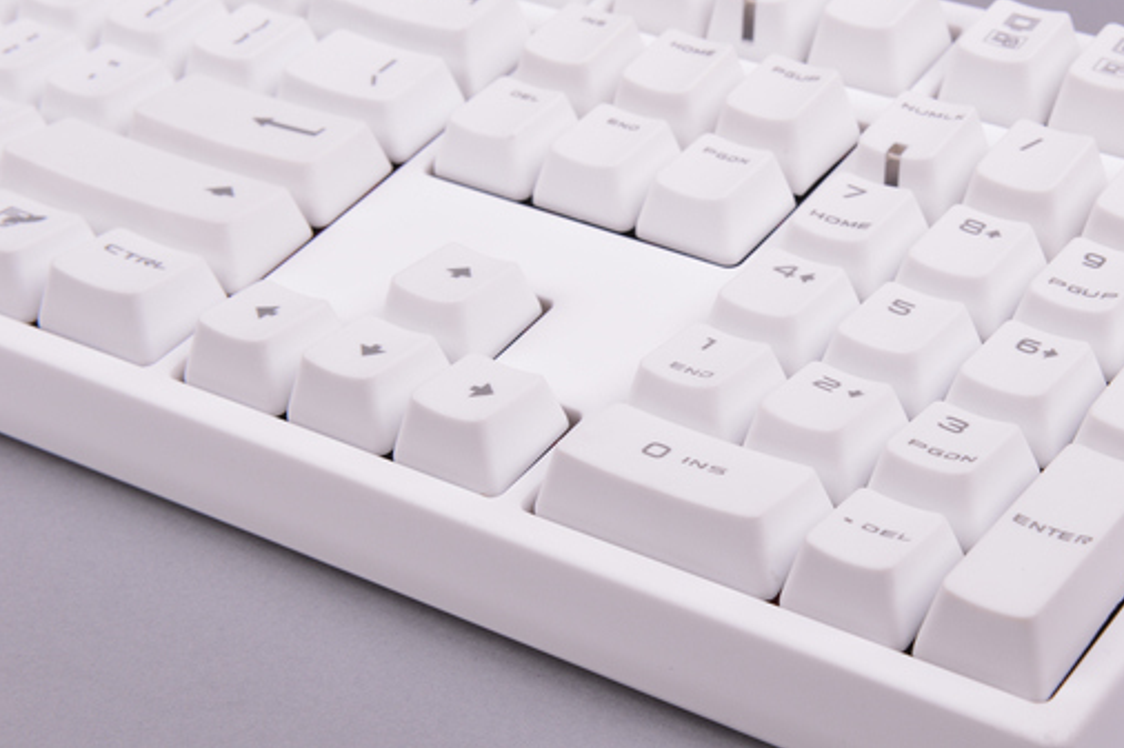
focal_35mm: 86
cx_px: 742
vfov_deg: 15.9
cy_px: 433
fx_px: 2684
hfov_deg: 23.6
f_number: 16
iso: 200
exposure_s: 1/160
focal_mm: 58
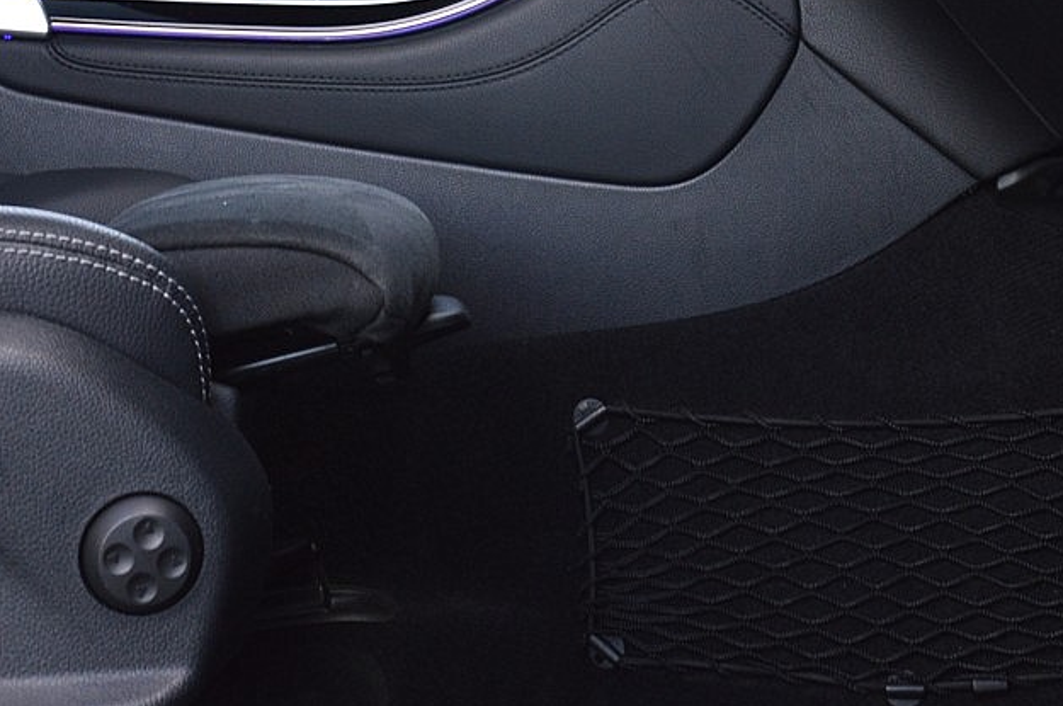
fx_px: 2300
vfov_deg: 16.9
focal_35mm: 78
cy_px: -83
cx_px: 427
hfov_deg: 26.0
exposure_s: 1/60
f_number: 8
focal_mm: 20
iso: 400
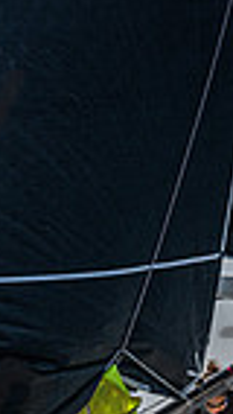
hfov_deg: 1.6
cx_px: 52
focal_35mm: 758
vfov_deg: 2.8
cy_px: 401
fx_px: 8316
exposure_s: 1/6400
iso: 400
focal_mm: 175
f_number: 4.8
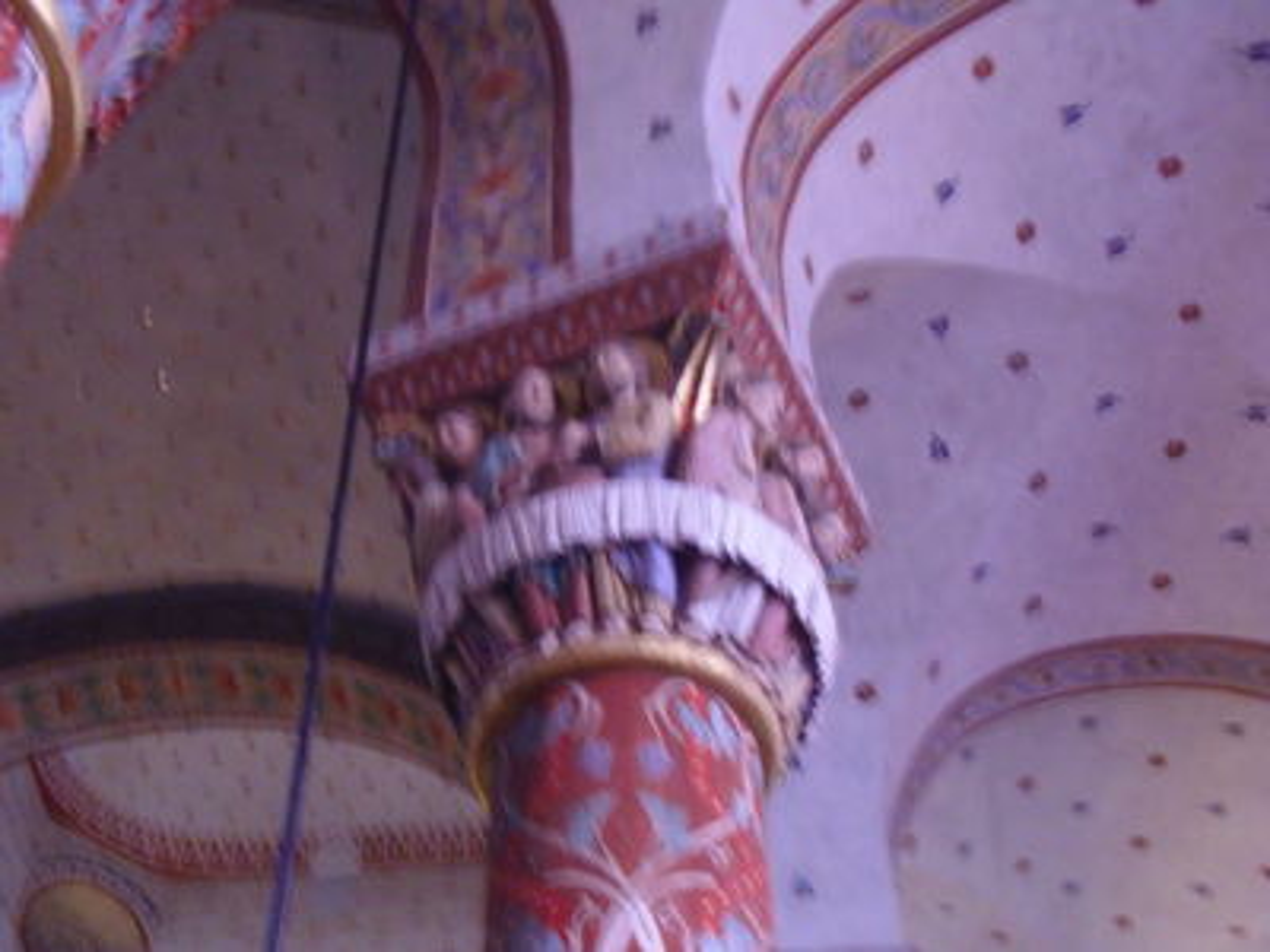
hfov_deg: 34.9
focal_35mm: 55
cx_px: 635
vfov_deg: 26.6
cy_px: 476
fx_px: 2018
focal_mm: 9.3
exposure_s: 1/2
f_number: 3.7
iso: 400
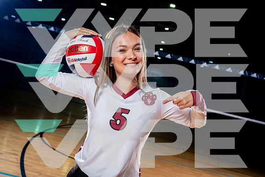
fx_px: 304
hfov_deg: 47.0
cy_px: 88
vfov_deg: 32.4
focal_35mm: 41
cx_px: 132
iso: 250
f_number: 5.6
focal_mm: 39
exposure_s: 1/250
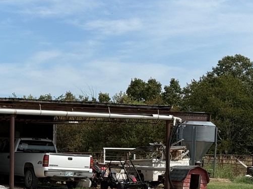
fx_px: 716
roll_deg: -0.3
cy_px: 168
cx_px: 0
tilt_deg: -3.0
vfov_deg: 14.9
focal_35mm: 98
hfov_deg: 19.5
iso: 64
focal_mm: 6.76
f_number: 1.78
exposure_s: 1/5587
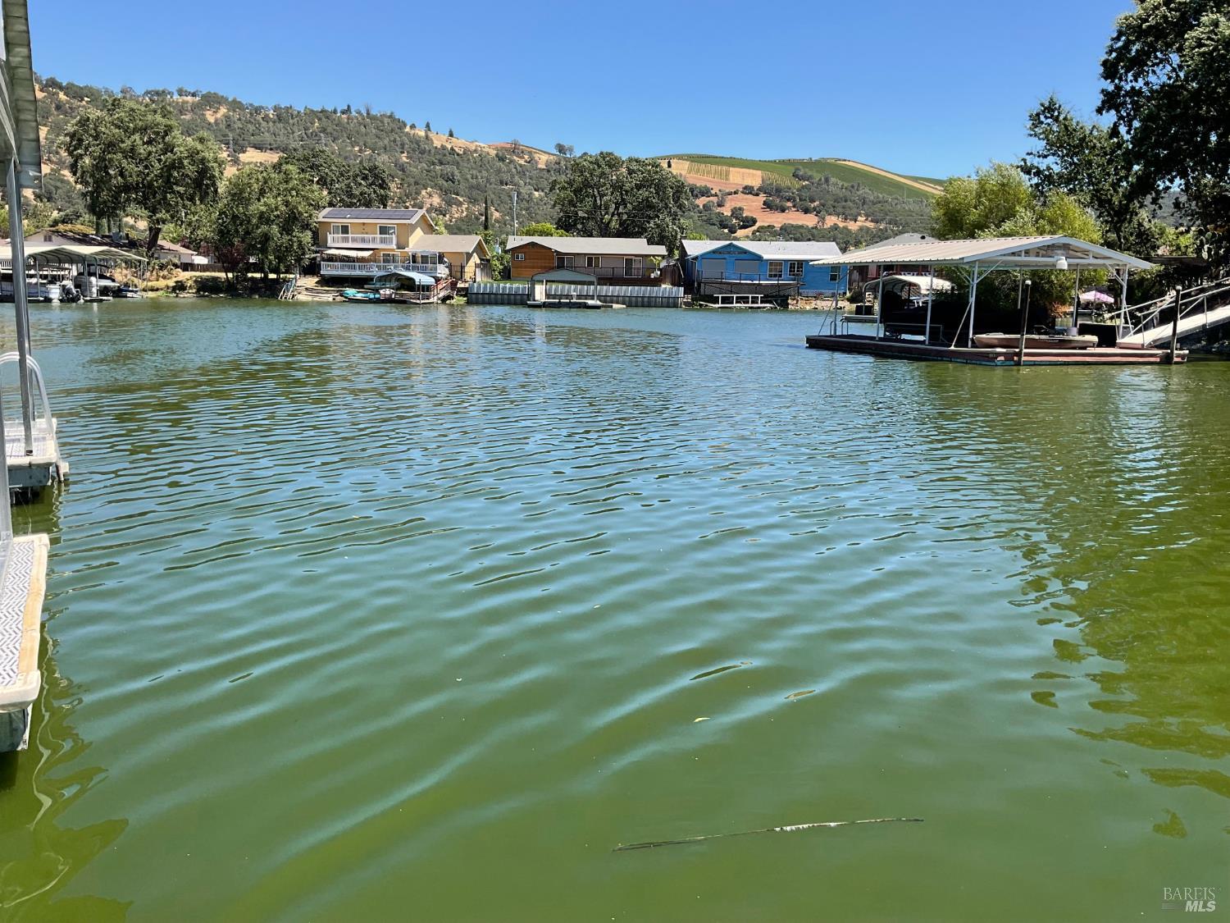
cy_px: 462
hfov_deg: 61.7
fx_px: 1030
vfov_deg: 48.2
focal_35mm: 29
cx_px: 615
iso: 16
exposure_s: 1/1144
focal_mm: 3
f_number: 1.8
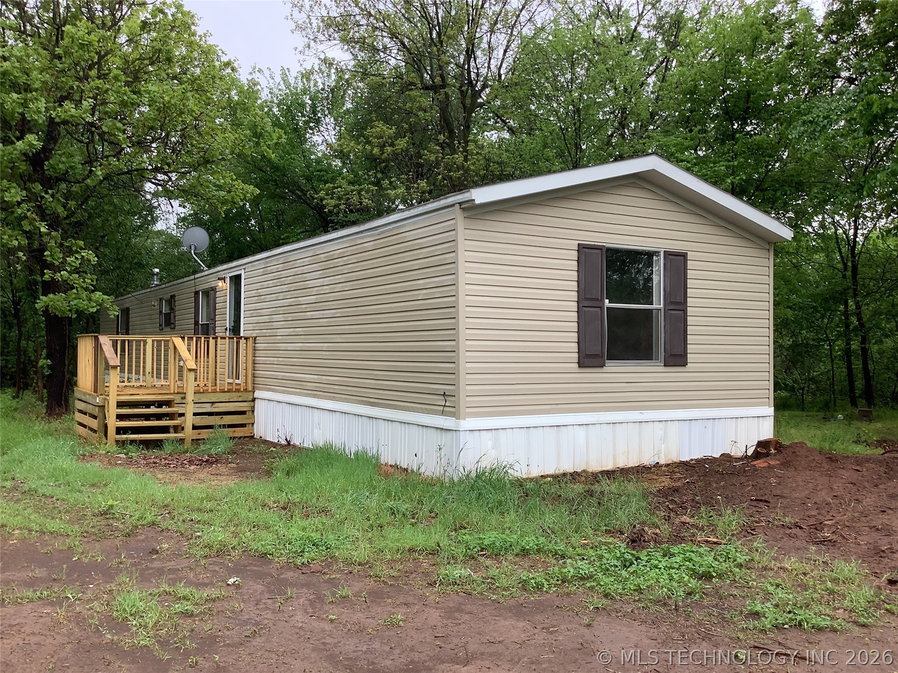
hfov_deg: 58.4
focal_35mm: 31
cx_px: 449
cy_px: 336
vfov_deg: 45.4
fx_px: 804
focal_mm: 3.3
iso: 32
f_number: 2.4
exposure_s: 1/120
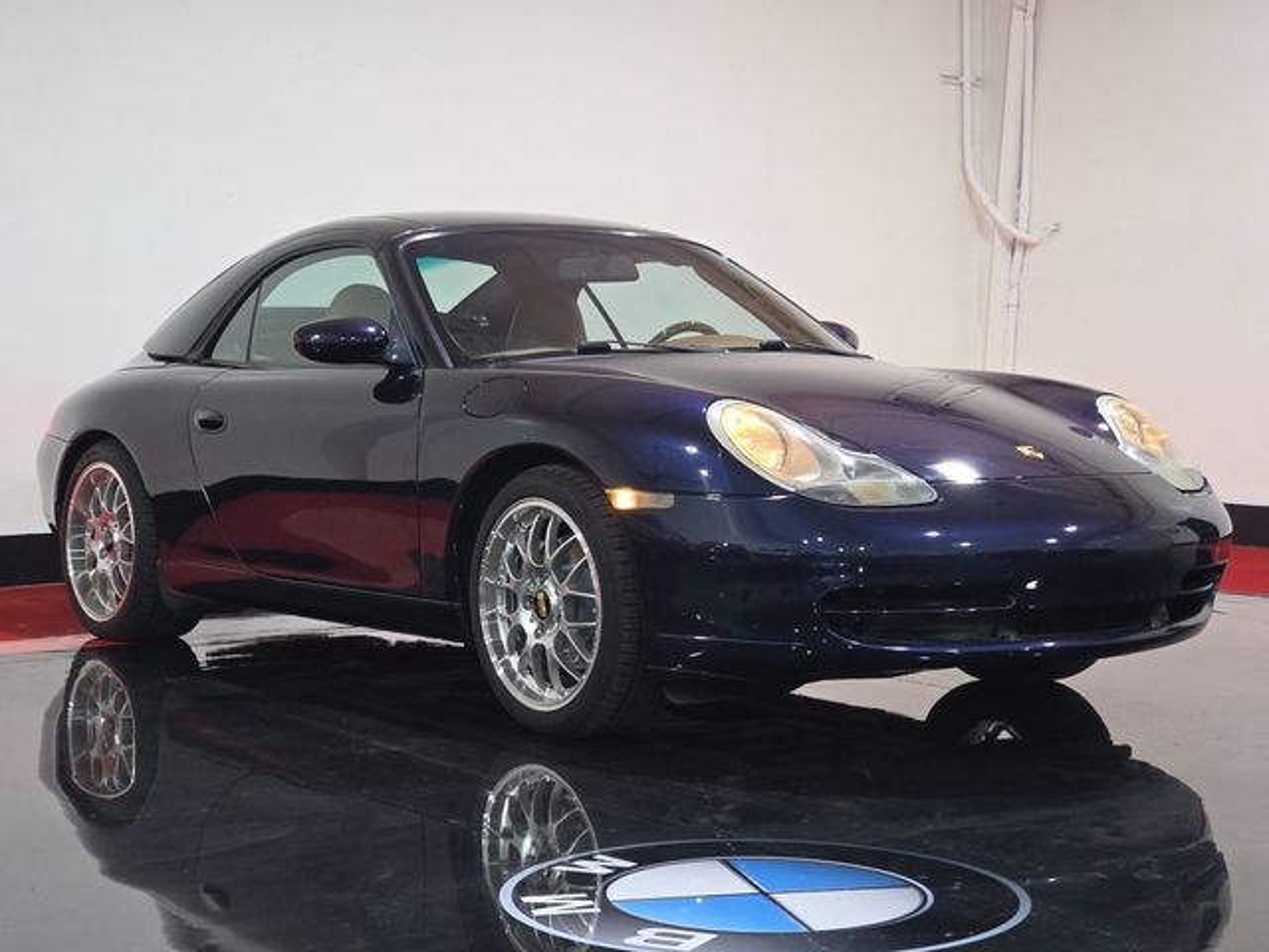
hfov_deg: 28.2
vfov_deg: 21.3
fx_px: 2529
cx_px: 634
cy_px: 476
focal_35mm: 69
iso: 400
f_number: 2.4
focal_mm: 7.9
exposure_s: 1/120
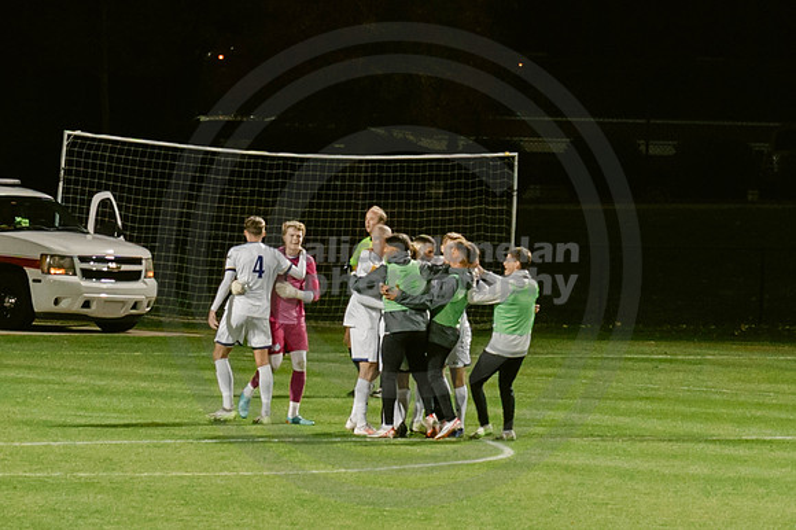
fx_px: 7895
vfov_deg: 3.8
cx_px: 605
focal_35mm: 357
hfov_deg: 5.8
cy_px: 345
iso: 2000
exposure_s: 1/160
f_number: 4
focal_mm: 70
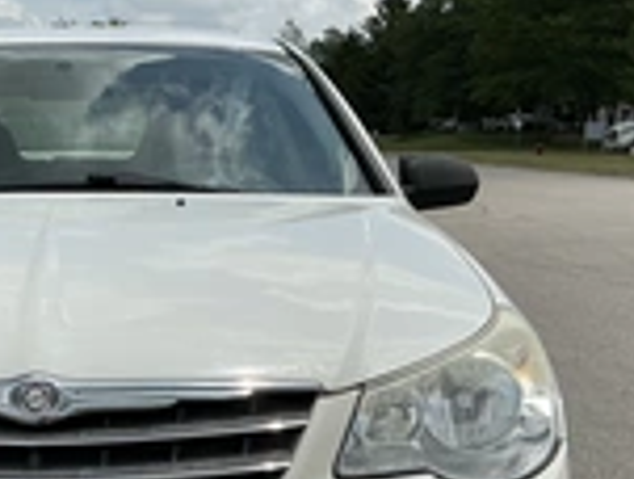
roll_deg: -0.3
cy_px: 391
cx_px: 42
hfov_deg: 25.3
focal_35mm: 74
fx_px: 1359
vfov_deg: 19.7
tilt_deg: -7.2
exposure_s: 1/3125
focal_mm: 3
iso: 25
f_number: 1.8
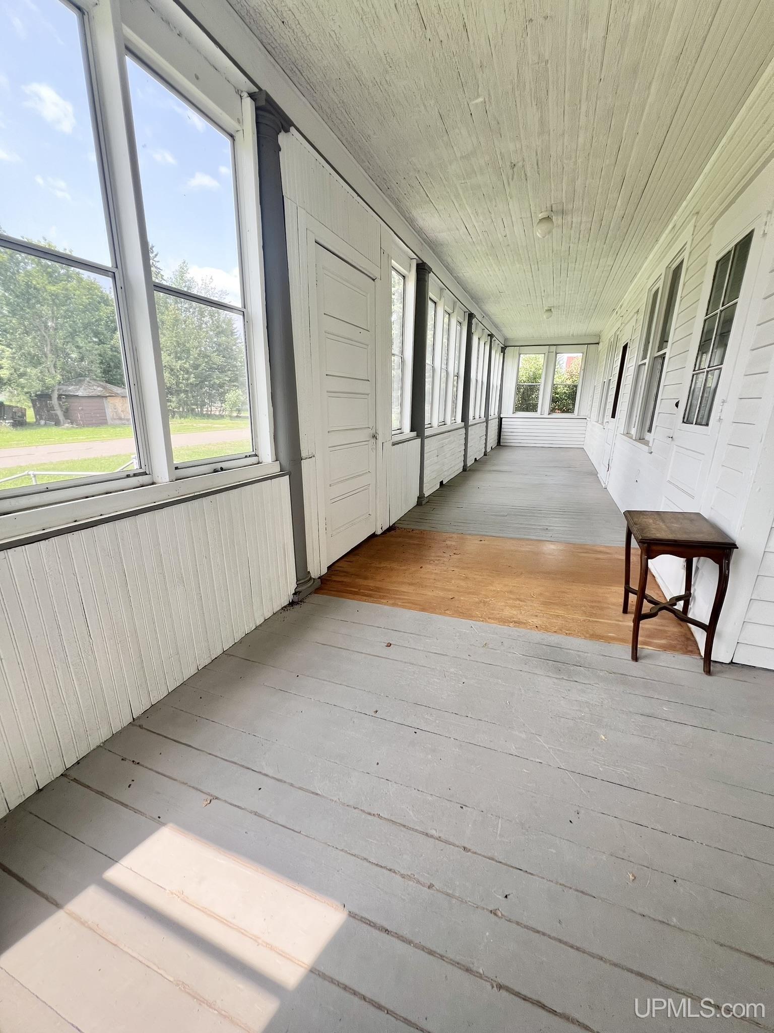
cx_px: 387
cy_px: 516
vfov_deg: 106.2
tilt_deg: -15.9
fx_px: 388
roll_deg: -0.2
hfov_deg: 89.9
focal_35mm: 13
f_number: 1.8
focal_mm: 1.57
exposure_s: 1/145
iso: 32
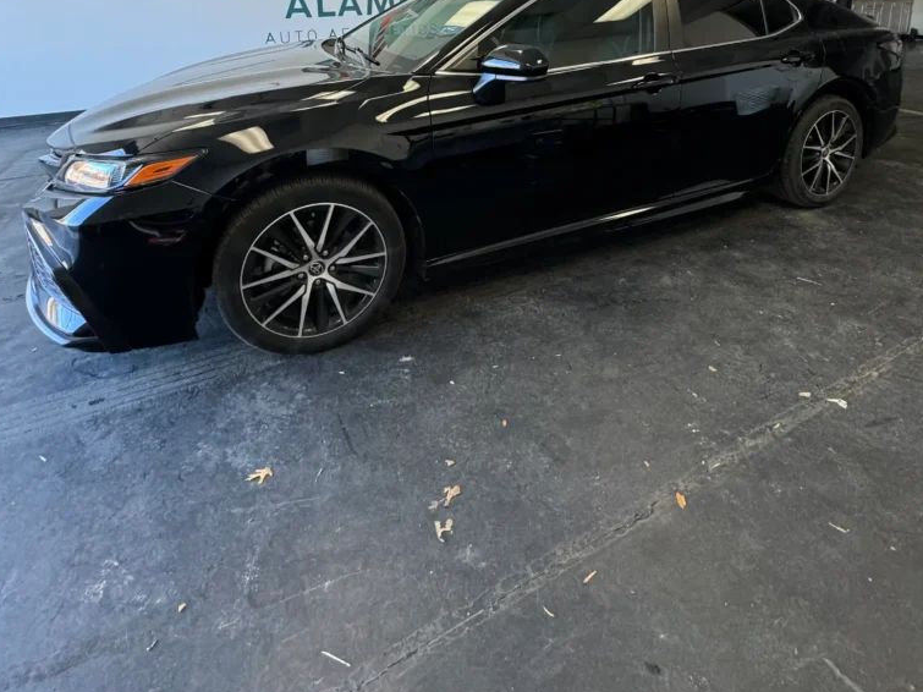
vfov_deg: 59.4
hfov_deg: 84.7
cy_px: 81
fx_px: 507
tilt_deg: -10.6
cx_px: 456
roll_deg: +1.3
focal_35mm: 19
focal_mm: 2.22
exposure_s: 1/120
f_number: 2.2
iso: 250
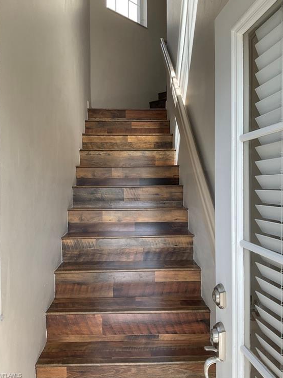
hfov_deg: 46.8
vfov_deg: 59.9
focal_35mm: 30
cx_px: 140
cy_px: 183
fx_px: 327
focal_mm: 3
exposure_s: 1/120
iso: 25
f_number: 1.8
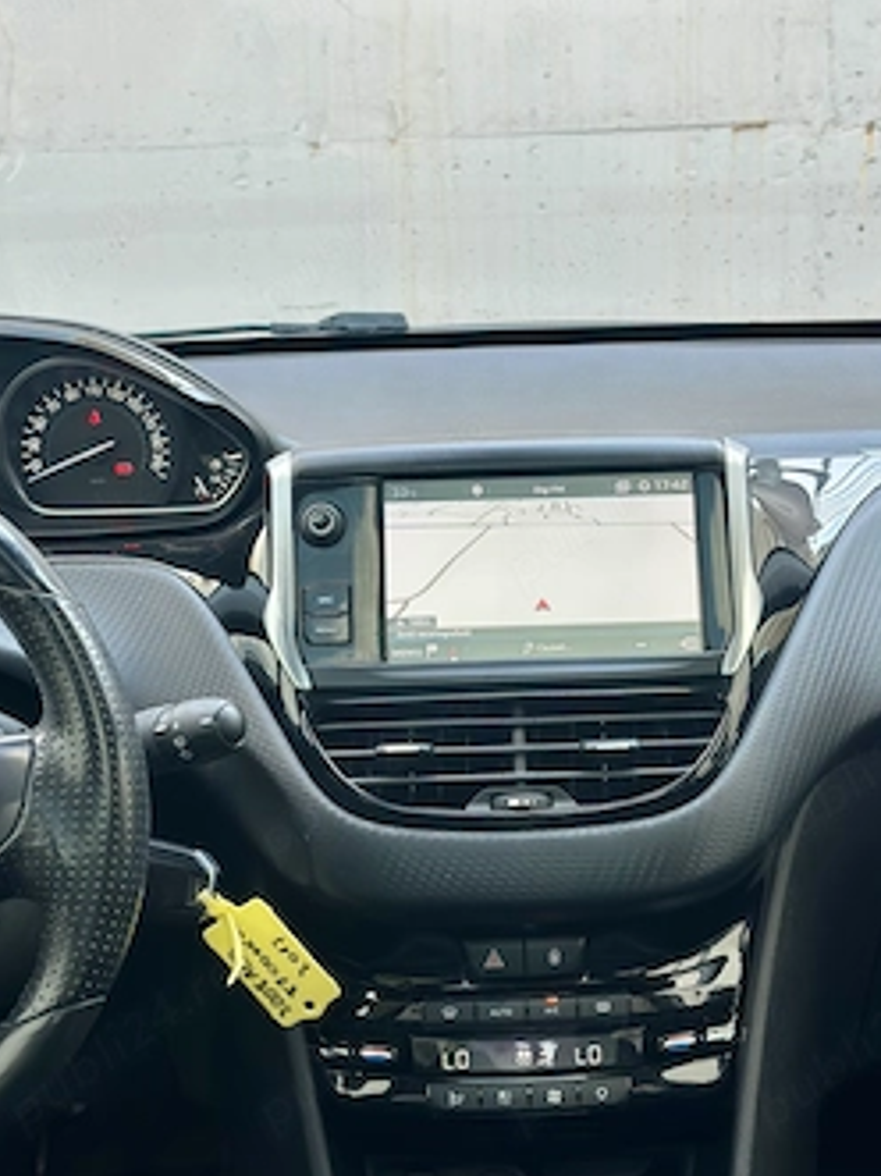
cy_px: 558
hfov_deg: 25.2
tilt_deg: -10.3
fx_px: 1969
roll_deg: -1.6
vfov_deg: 33.2
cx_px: 497
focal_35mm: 58
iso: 64
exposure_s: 1/164
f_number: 1.78
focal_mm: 6.86
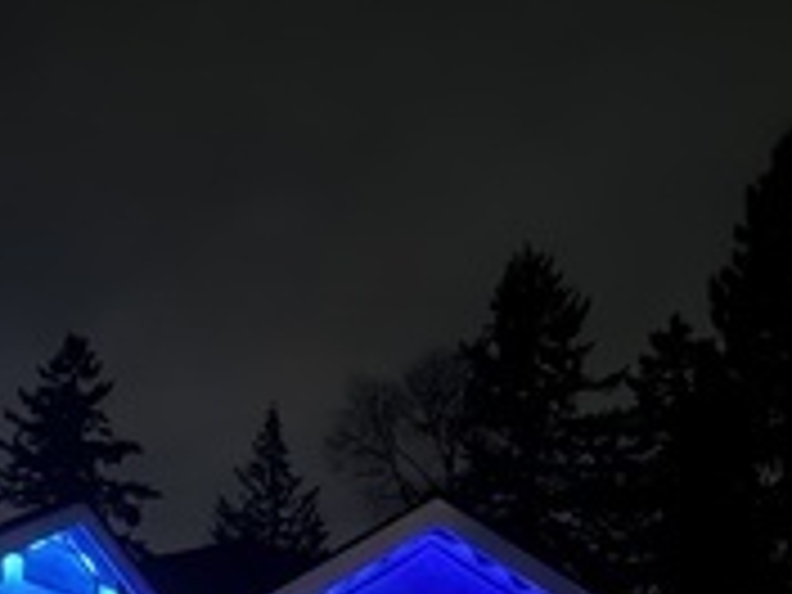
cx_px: 200
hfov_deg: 35.4
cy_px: 806
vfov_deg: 23.7
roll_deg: -0.5
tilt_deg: +9.9
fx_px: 1213
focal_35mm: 53
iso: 1600
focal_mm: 2.22
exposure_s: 1/6
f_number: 2.2
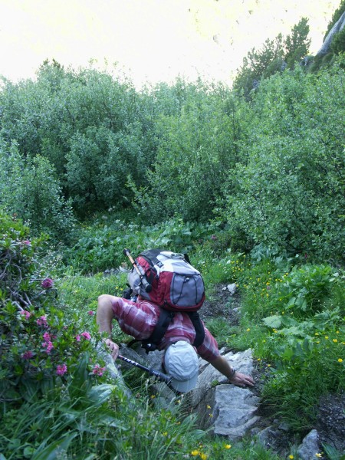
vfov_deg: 50.1
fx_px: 492
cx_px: 172
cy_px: 230
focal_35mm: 37
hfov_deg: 38.7
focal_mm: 9.47
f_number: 2.8
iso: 64
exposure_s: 1/50
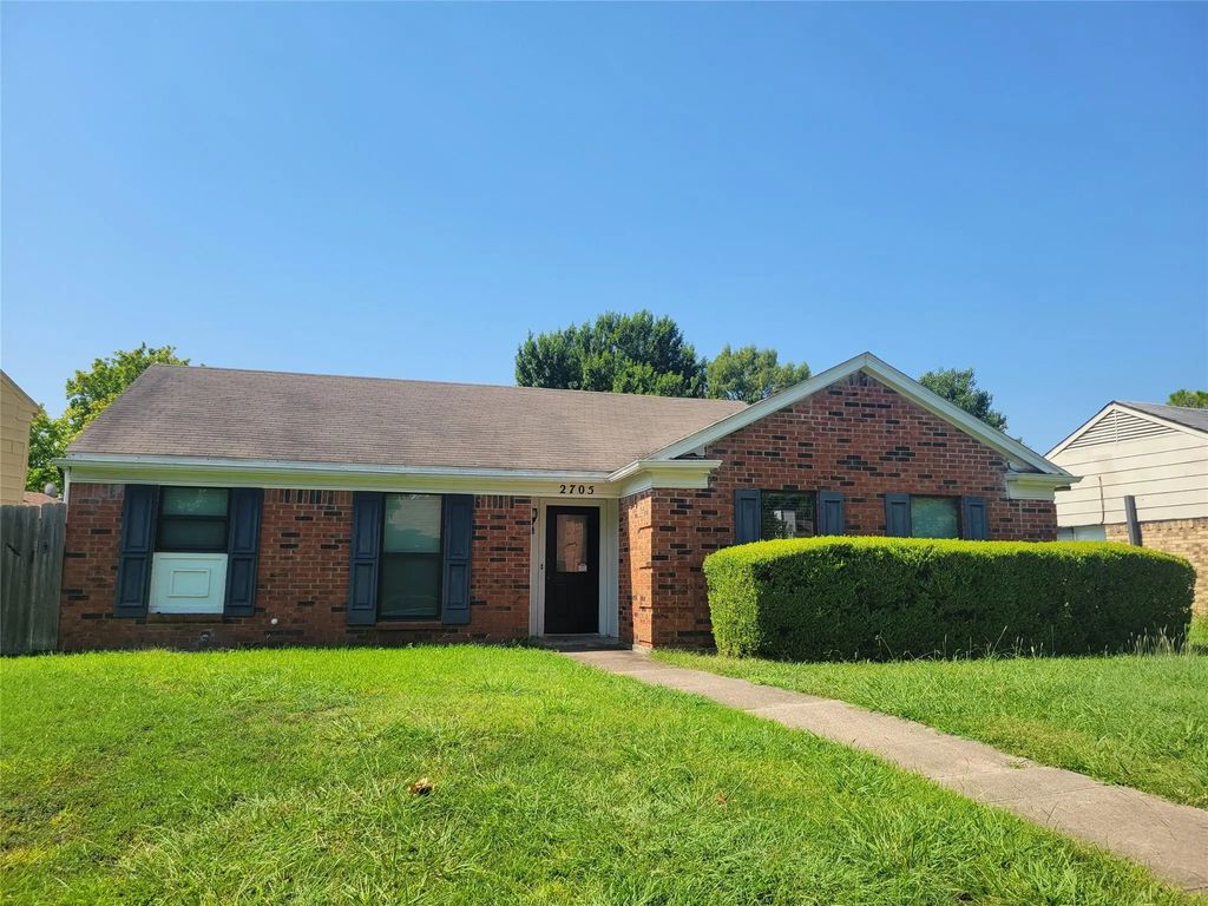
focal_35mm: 26
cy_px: 453
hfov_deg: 67.3
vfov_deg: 53.1
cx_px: 604
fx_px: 907
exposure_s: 1/2210
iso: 40
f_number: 1.8
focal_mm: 5.4
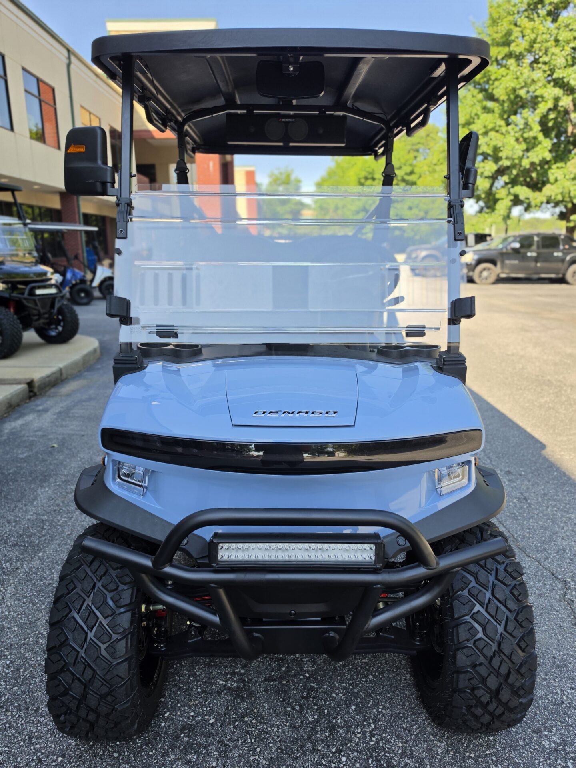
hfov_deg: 58.9
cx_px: 288
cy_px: 384
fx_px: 510
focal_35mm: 23
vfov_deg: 73.9
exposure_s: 1/2314
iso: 64
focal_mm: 6.5
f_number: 1.4
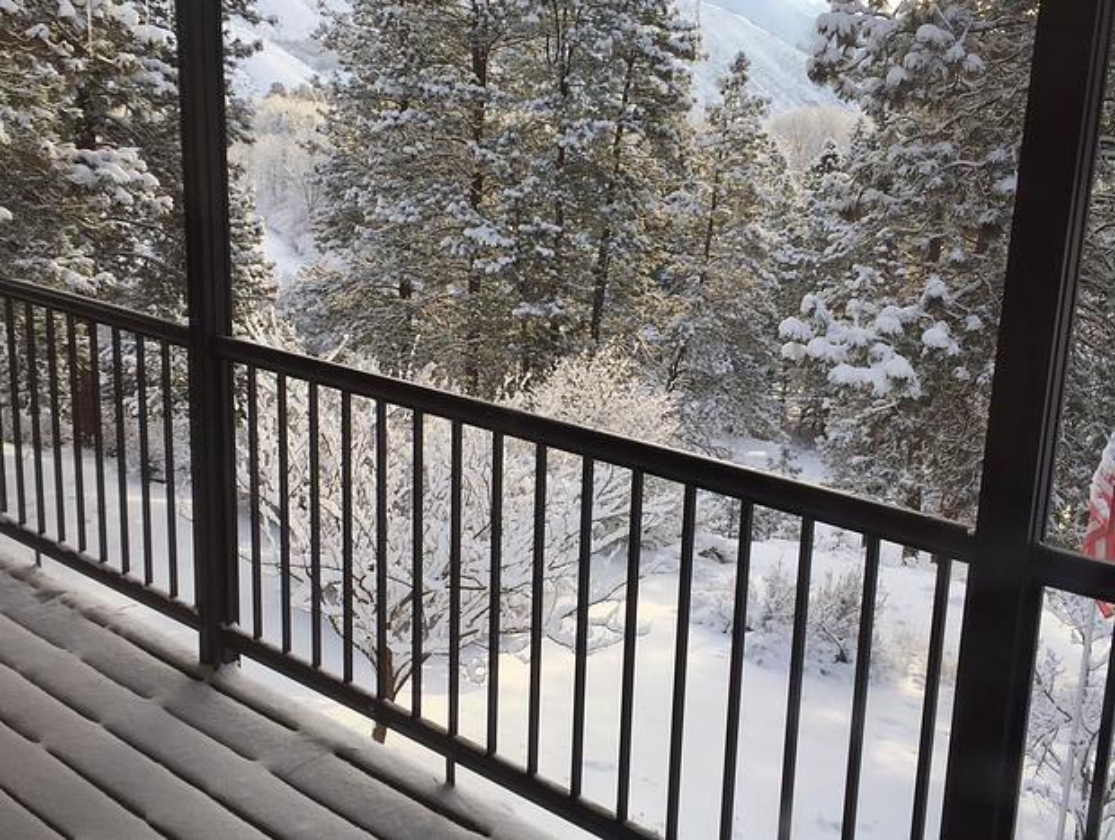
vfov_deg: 48.3
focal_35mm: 29
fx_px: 936
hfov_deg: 61.6
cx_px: 558
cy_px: 420
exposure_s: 1/573
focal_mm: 4.15
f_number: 2.2
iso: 32
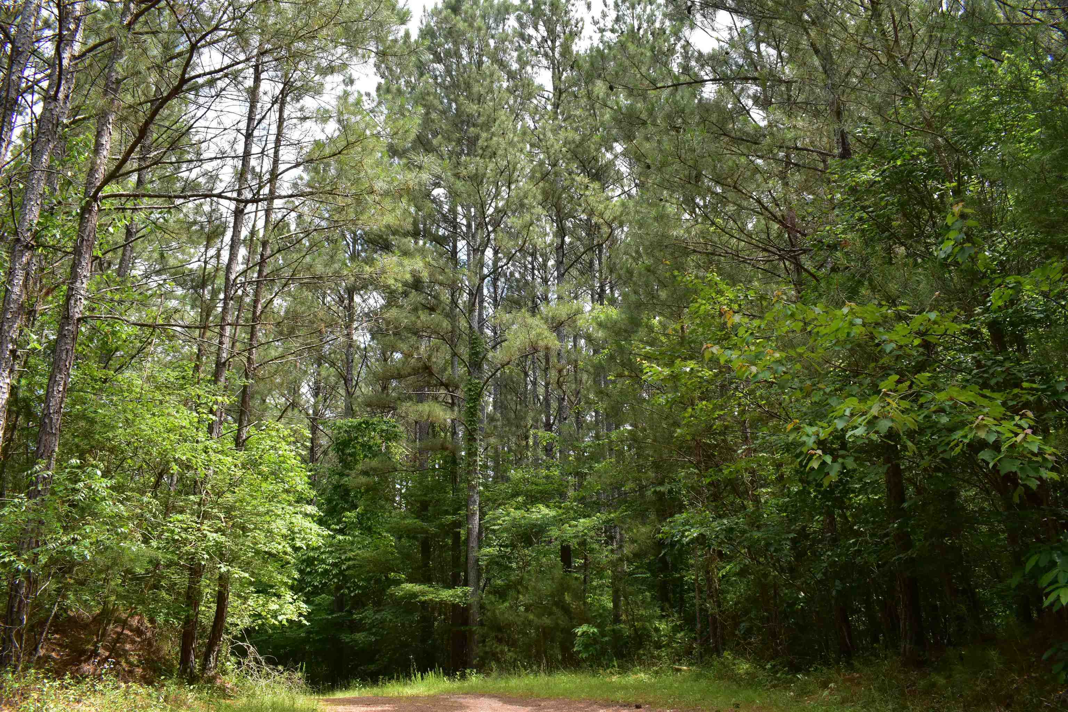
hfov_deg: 67.4
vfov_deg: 47.9
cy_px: 356
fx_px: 801
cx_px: 534
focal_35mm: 27
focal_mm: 18
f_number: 10
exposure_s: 1/200
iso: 400
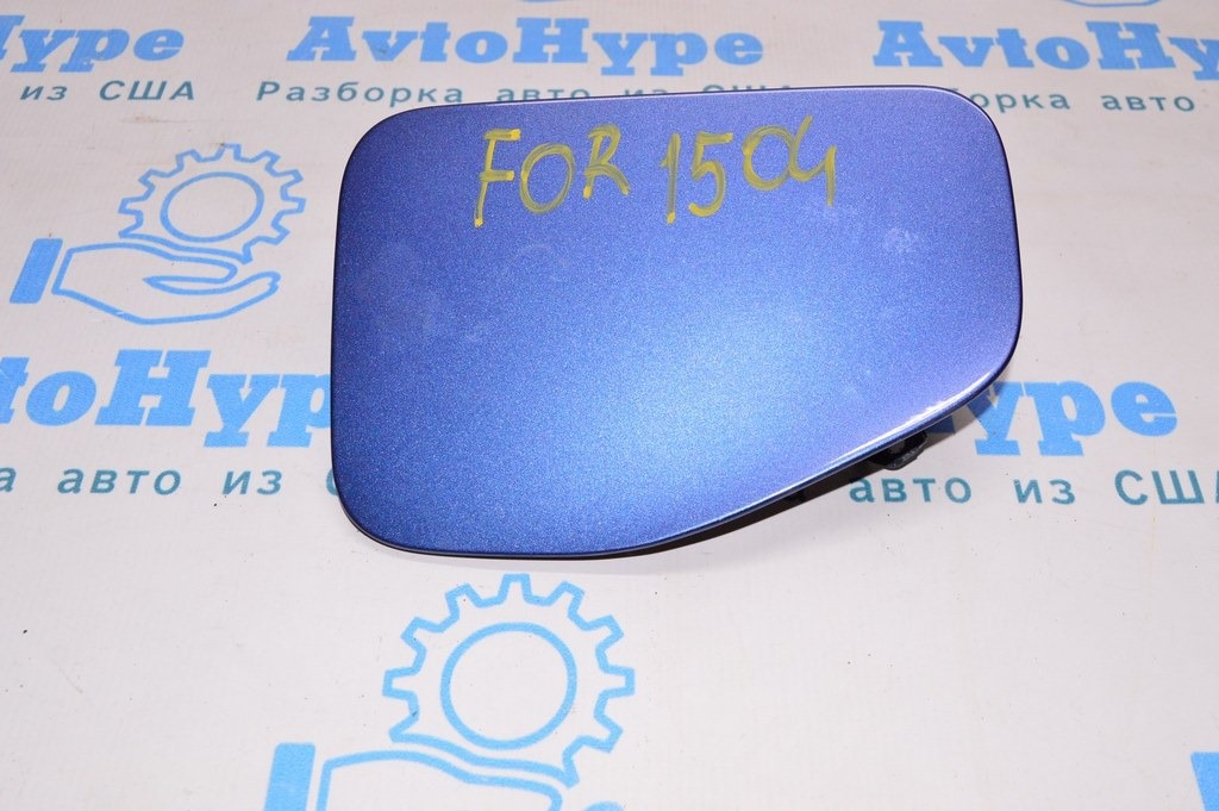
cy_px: 406
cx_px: 610
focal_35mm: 36
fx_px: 1218
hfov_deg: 53.2
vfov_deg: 36.8
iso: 1600
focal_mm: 24
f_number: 8
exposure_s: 1/125
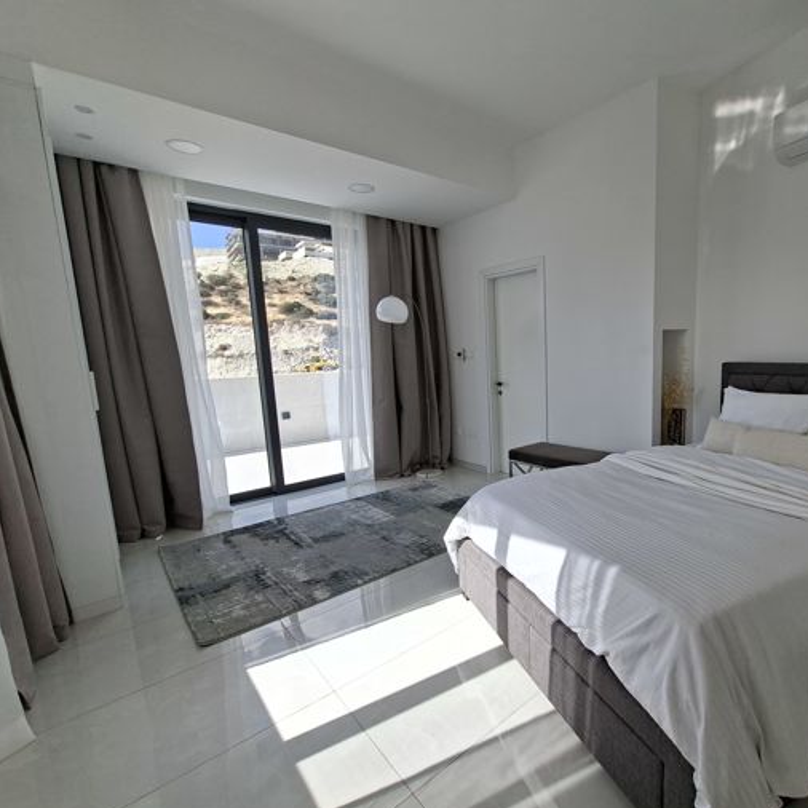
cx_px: 499
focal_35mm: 16
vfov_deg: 87.4
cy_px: 409
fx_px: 423
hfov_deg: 85.9
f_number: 2.2
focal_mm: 1.74
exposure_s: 1/589
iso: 40
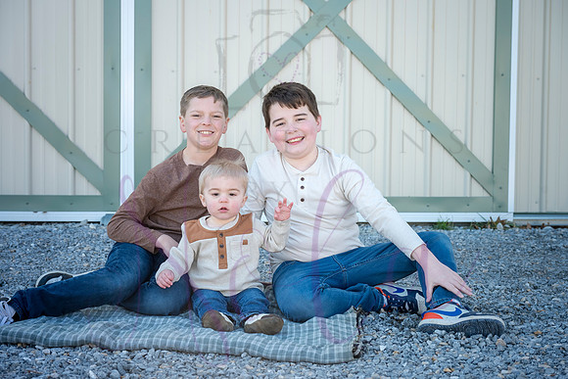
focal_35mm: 57
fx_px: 900
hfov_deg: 35.0
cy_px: 190
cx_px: 284
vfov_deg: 23.8
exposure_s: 1/640
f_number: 5
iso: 400
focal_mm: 57
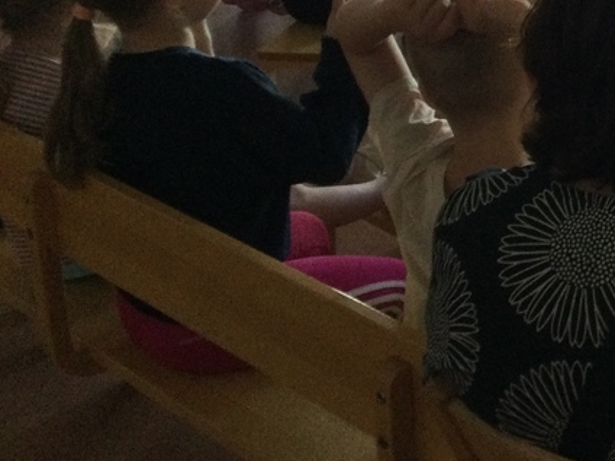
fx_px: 1386
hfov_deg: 22.8
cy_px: -30
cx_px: 759
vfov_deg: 18.3
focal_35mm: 78
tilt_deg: -19.0
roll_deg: -1.3
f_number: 2.4
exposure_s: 1/33
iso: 160
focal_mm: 3.3
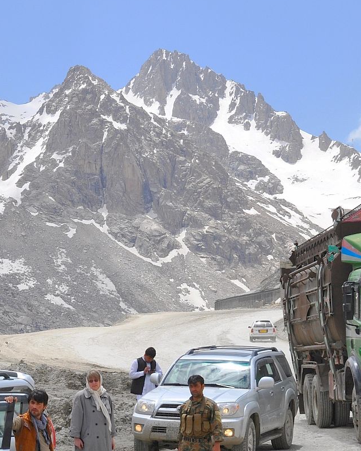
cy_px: 322
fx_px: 1509
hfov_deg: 13.6
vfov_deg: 16.9
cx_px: 94
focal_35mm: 113
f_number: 10
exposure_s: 1/400
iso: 200
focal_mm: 32
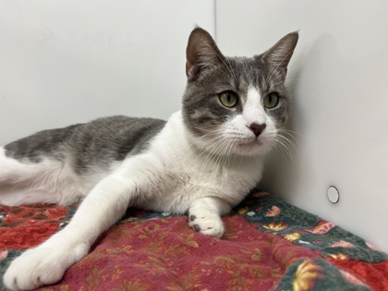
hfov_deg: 67.3
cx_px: 194
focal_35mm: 26
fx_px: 291
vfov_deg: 53.1
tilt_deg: -1.6
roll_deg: +2.0
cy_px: 146
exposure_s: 1/122
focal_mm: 5.1
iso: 80
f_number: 1.6
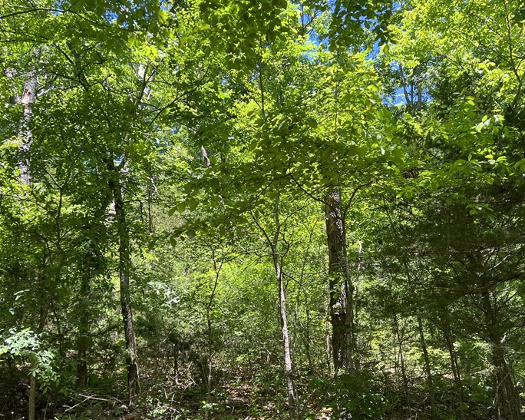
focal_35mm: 38
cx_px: 260
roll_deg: +3.4
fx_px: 590
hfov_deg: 47.9
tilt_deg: +21.5
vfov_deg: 39.1
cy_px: 219
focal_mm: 5.7
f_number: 1.5
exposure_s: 1/458
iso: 50
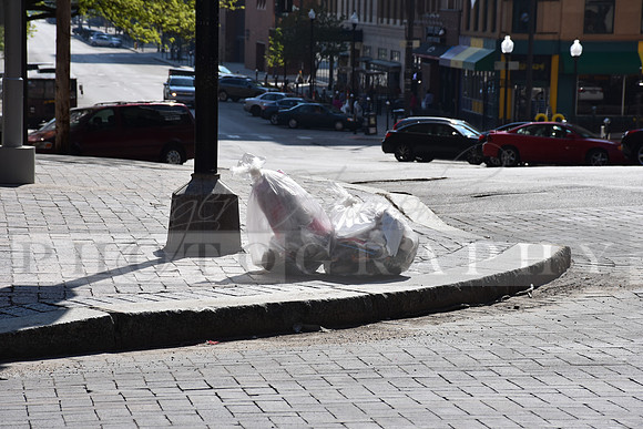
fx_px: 2814
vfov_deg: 8.7
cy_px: 214
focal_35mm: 158
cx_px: 322
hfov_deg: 13.0
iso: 200
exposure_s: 1/400
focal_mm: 105
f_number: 10
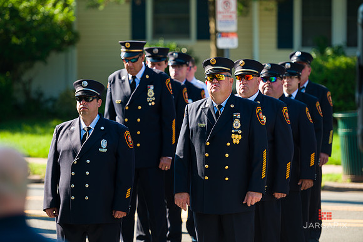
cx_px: 182
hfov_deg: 11.8
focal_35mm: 175
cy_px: 121
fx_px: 1764
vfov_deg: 7.8
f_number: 3.2
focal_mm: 175
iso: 200
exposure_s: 1/800
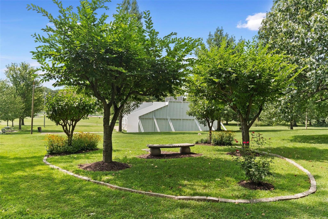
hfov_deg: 69.4
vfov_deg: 49.5
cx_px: 164
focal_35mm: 26
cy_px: 110
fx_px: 237
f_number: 7.1
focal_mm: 17.4
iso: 400
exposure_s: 1/220
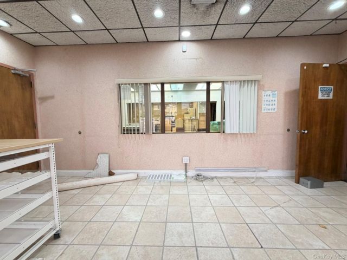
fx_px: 140
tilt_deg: -4.1
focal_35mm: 14
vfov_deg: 85.7
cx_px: 174
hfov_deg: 102.1
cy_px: 130
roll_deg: +1.0
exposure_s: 1/60
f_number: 2.2
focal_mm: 2.22
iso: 200
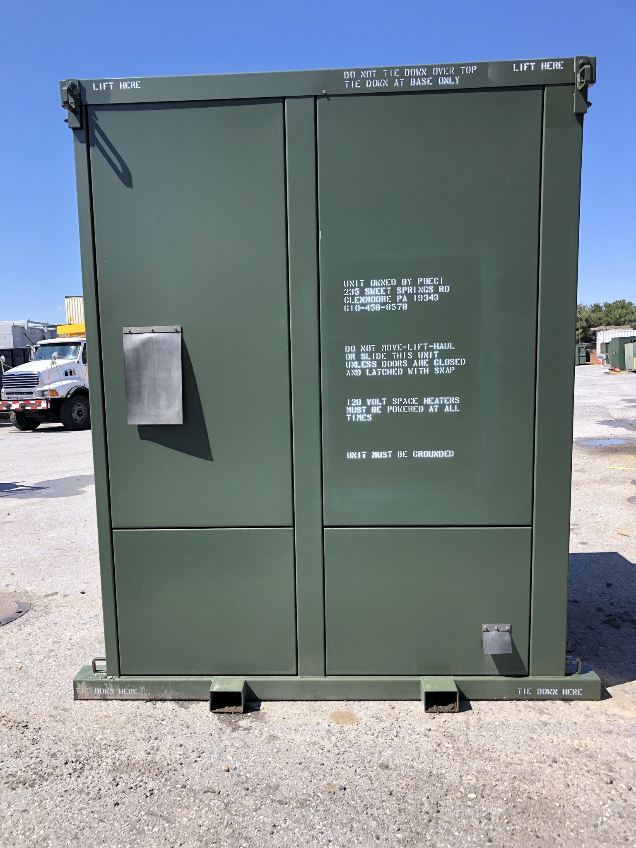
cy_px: 424
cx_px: 318
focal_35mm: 28
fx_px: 686
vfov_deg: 63.4
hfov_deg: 49.7
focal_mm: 3.99
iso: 20
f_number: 1.8
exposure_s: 1/934
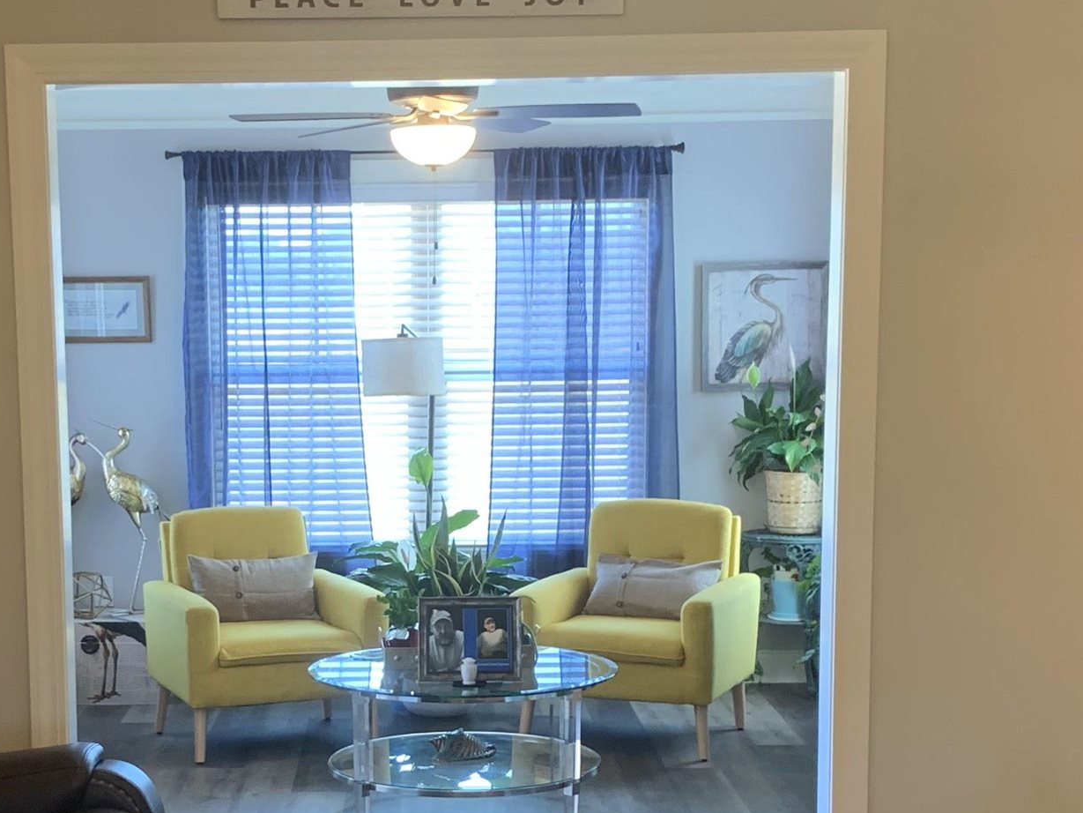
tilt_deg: -8.9
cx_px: 340
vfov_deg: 22.3
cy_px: 641
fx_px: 2034
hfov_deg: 29.6
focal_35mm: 65
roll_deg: +1.0
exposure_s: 1/60
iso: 160
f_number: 1.8
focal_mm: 4.25
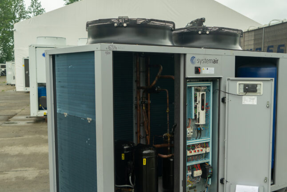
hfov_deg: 42.4
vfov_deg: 29.2
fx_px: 367
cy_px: 116
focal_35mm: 46
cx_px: 178
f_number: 4
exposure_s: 1/125
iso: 125
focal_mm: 29
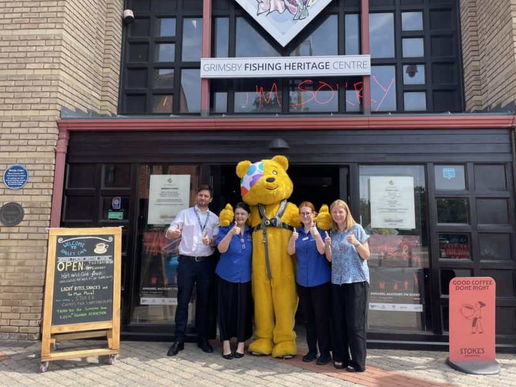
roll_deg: +0.0
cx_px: 266
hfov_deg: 55.3
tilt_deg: +10.2
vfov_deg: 42.7
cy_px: 152
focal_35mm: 33
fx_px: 492
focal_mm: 4.2
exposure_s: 1/1221
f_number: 1.6
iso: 32
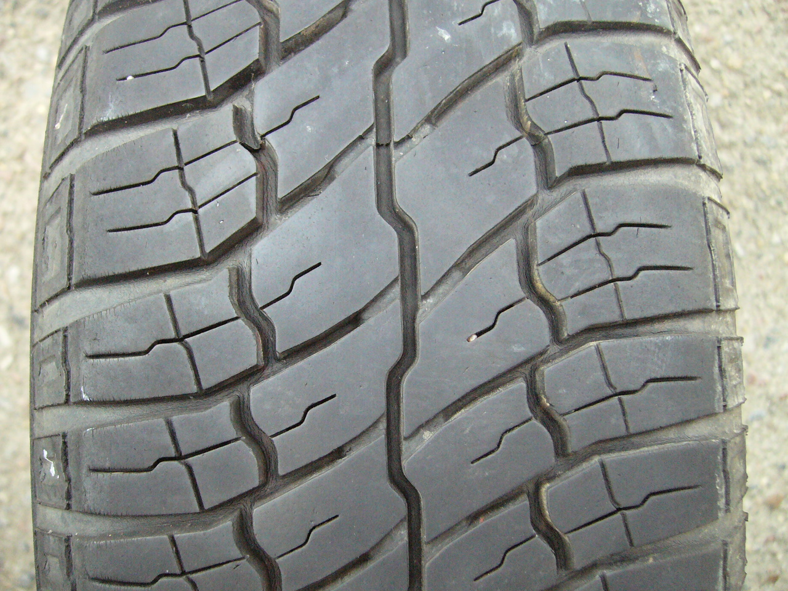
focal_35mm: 35
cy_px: 296
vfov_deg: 40.7
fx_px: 797
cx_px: 394
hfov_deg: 52.6
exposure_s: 1/320
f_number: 2.8
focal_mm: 5.8
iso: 400
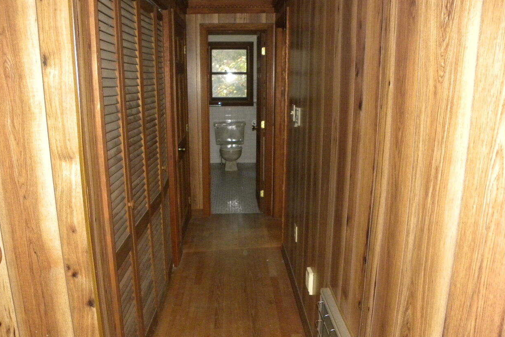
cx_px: 244
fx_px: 393
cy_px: 167
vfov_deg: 46.4
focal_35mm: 28
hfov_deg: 65.5
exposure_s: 1/30
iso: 400
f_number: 2.8
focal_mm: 4.6
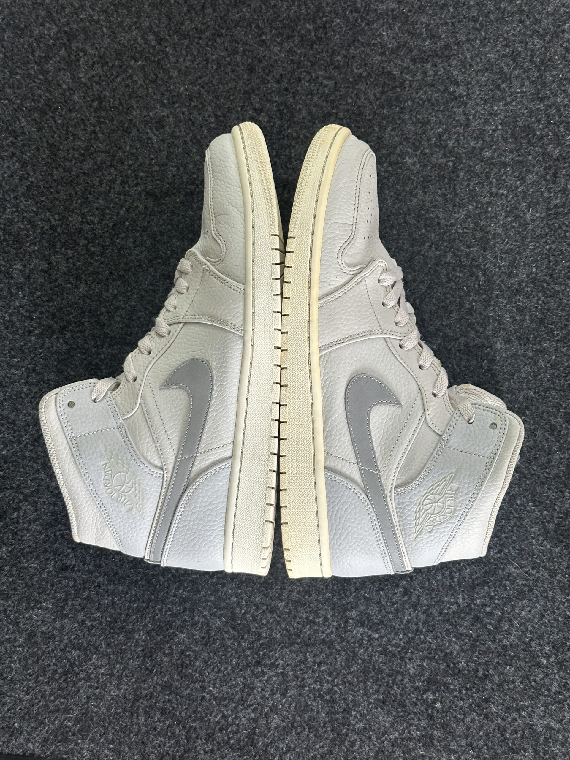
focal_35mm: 48
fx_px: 1054
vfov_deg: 39.7
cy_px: 380
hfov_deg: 30.3
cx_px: 285
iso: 80
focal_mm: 6.86
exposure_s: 1/50
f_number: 1.78
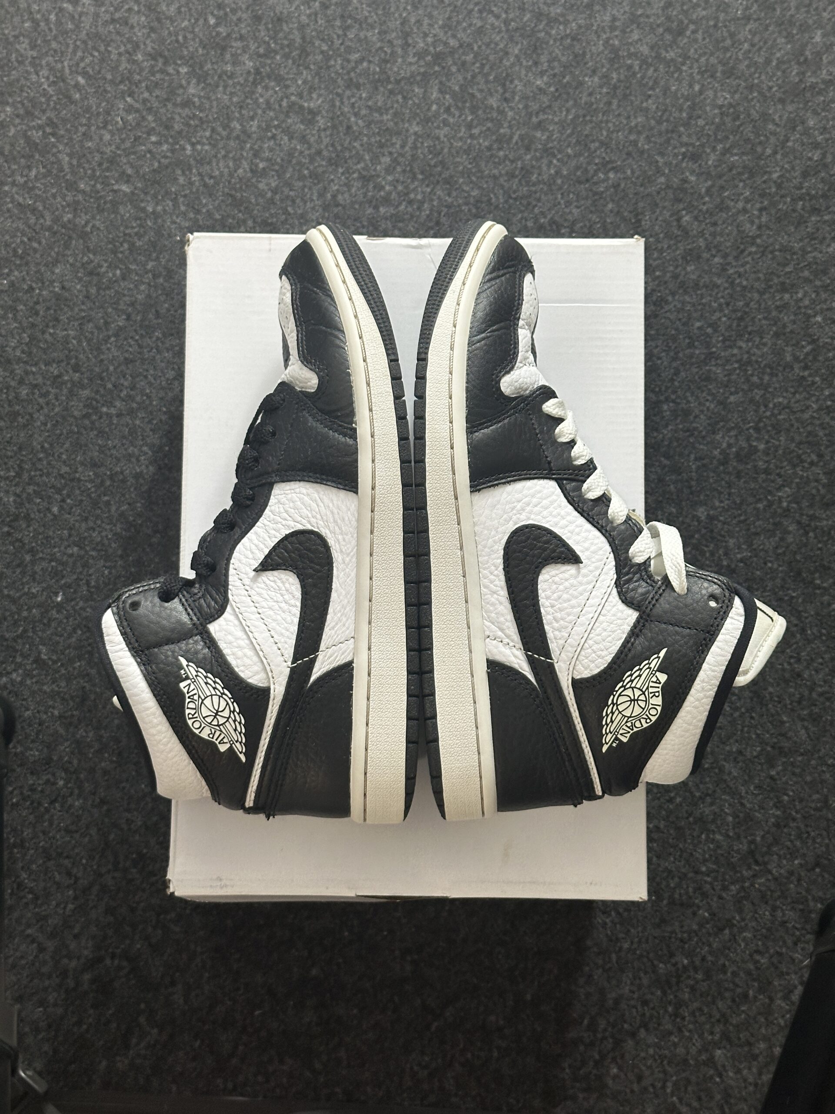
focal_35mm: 48
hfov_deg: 30.3
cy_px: 557
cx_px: 418
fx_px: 1544
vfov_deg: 39.7
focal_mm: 6.86
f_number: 1.78
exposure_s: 1/33
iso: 250
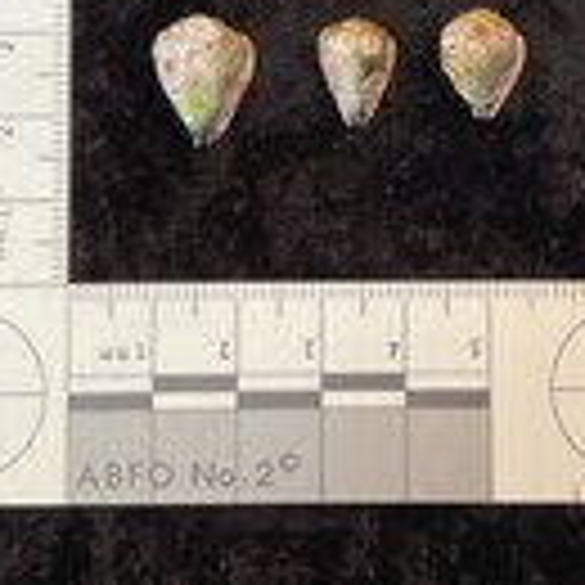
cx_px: 378
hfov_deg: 24.9
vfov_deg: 24.3
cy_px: 56
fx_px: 1319
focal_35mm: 69
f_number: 1.8
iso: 100
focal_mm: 3
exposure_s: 1/50
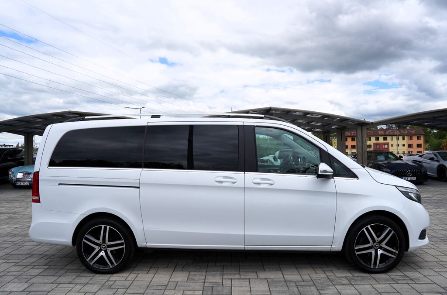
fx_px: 297
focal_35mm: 24
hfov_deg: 73.9
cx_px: 224
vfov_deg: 52.8
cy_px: 148
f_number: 8
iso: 100
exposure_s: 1/320
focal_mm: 24
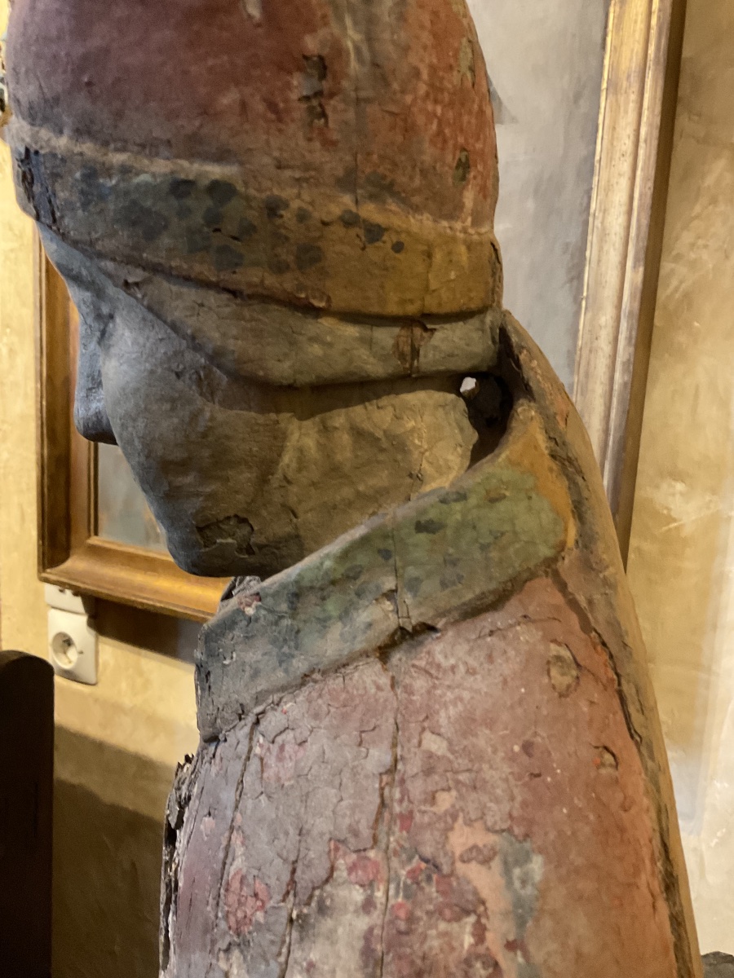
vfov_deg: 61.7
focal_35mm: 29
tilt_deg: -7.7
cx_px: 367
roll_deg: -2.3
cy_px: 489
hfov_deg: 48.2
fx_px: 820
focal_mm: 3
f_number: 1.8
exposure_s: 1/25
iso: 320
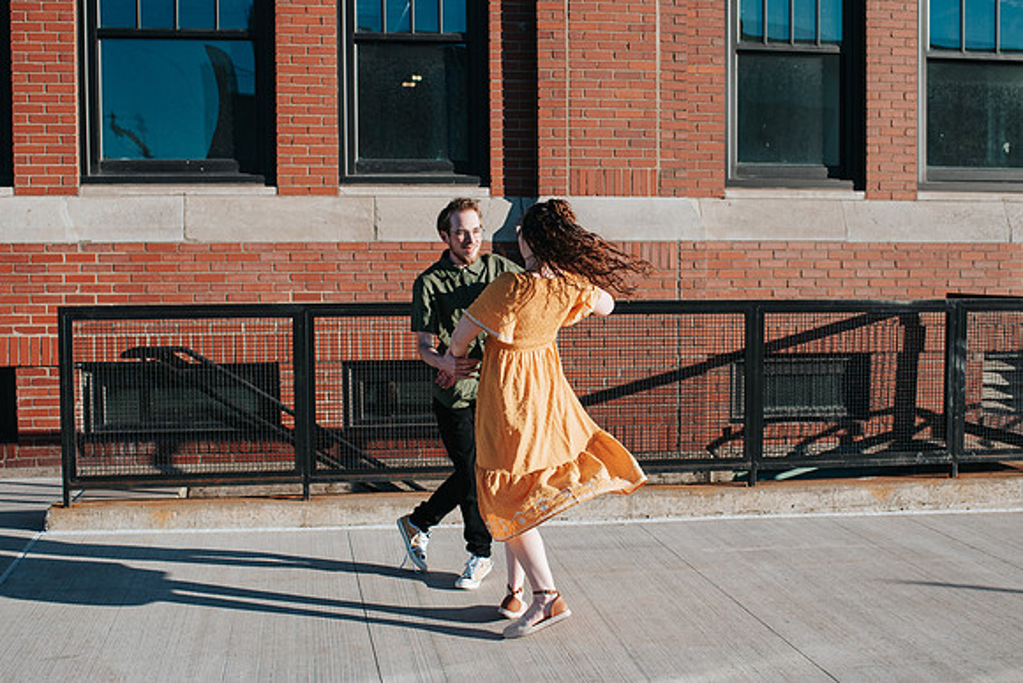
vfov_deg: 30.7
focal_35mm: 44
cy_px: 339
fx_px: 1243
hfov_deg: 44.7
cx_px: 515
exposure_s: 1/1250
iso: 125
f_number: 3.2
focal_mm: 35
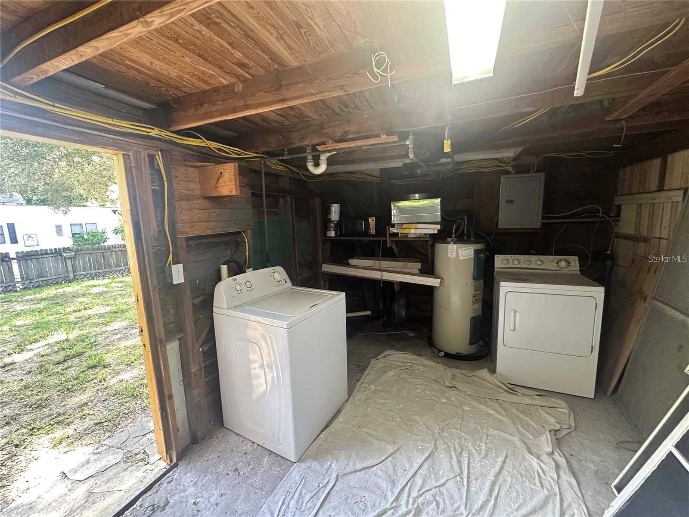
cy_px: 258
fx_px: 279
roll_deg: +1.8
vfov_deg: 85.7
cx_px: 344
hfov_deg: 102.1
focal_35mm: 14
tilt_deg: -8.1
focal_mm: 2.22
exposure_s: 1/60
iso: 400
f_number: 2.2
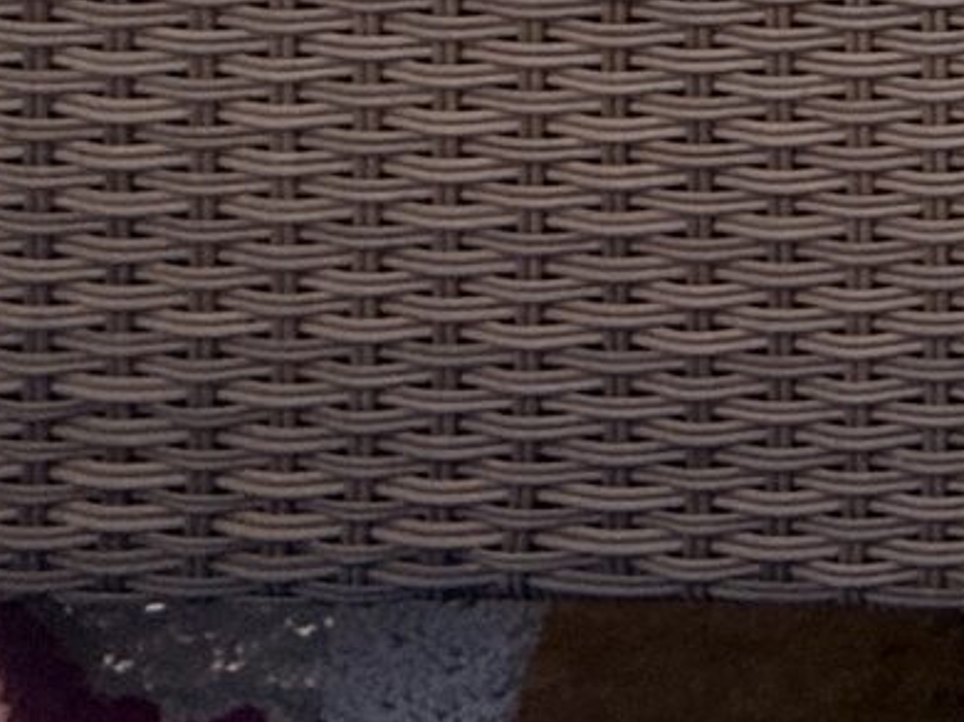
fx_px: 2560
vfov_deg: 11.9
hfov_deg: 14.4
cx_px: 2301
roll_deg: -4.4
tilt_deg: -6.9
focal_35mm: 92
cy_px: -1172
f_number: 2.2
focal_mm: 2.22
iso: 64
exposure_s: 1/99
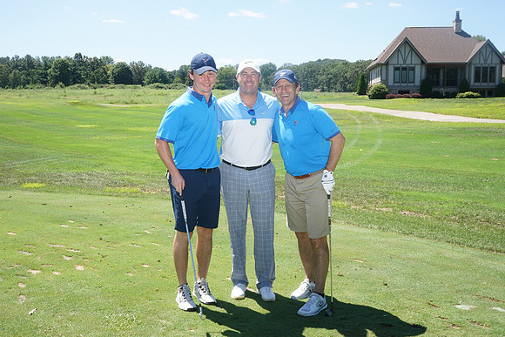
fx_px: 575
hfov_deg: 47.4
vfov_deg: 32.6
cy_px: 168
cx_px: 252
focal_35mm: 41
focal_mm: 41
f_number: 18
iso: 800
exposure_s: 1/200
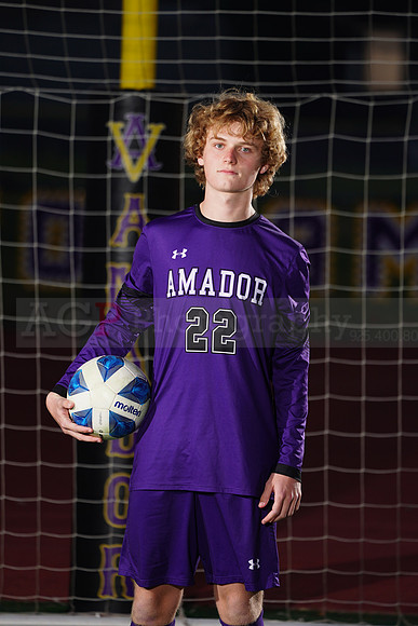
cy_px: 313
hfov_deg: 3.4
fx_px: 6962
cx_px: 209
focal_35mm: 400
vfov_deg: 5.2
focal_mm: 400
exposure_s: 1/200
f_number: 7.1
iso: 200
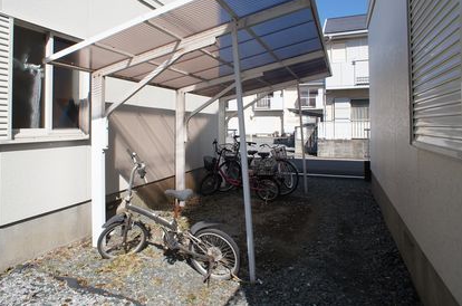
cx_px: 213
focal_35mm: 29
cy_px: 122
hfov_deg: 63.7
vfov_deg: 44.5
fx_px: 371
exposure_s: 1/640
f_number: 8
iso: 200
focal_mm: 16
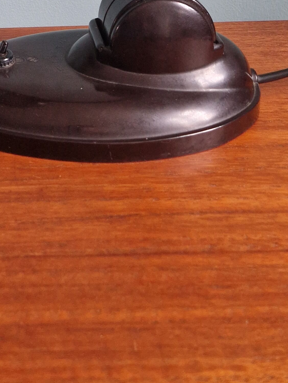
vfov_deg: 26.6
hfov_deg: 23.2
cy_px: -121
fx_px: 677
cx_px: 8
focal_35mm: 61
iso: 640
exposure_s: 1/33
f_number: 1.8
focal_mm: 5.4
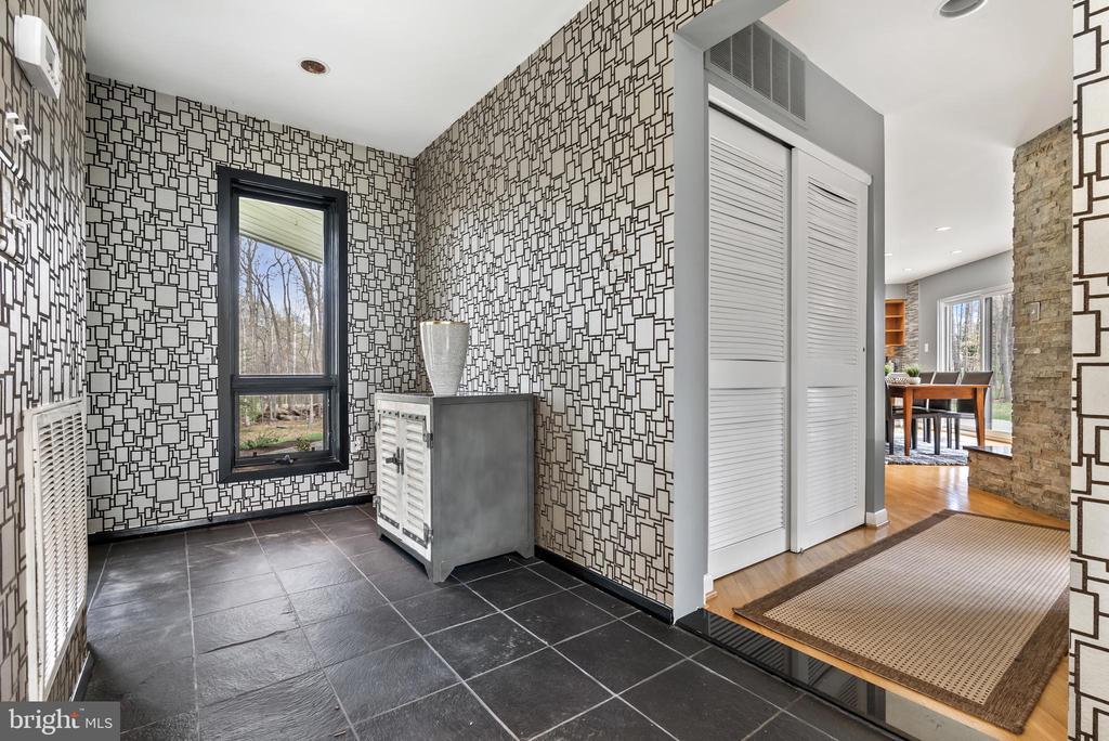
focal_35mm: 16
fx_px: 493
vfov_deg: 73.8
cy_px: 370
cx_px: 554
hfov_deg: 96.7
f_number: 9
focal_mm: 16
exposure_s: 1/2
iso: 500
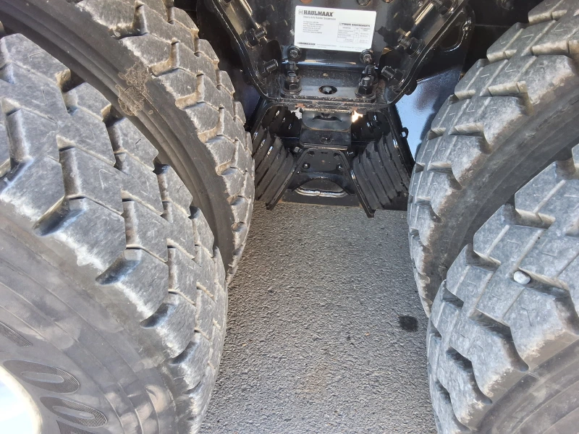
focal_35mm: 28
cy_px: 217
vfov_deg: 49.7
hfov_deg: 63.4
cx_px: 290
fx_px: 468
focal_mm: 2.91
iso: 40
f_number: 1.9
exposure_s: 1/60
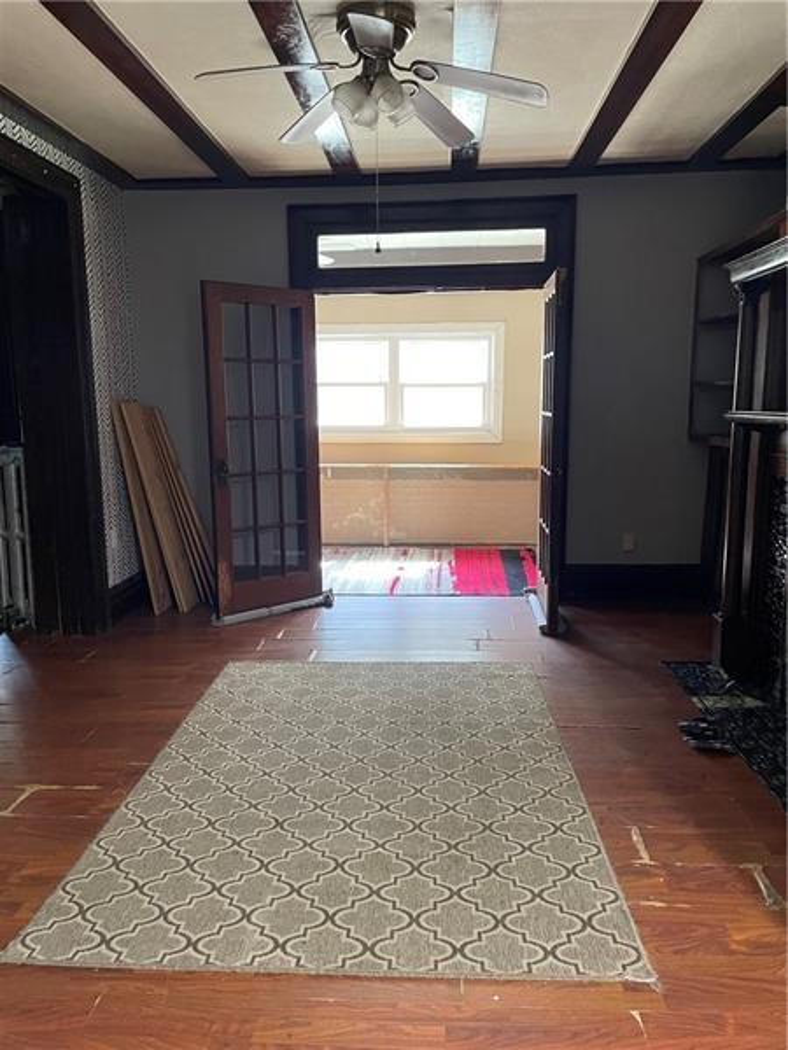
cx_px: 394
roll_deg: +0.5
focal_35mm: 26
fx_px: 789
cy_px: 525
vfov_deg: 67.3
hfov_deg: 53.1
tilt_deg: -8.5
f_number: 1.6
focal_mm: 4.2
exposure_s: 1/60
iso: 250
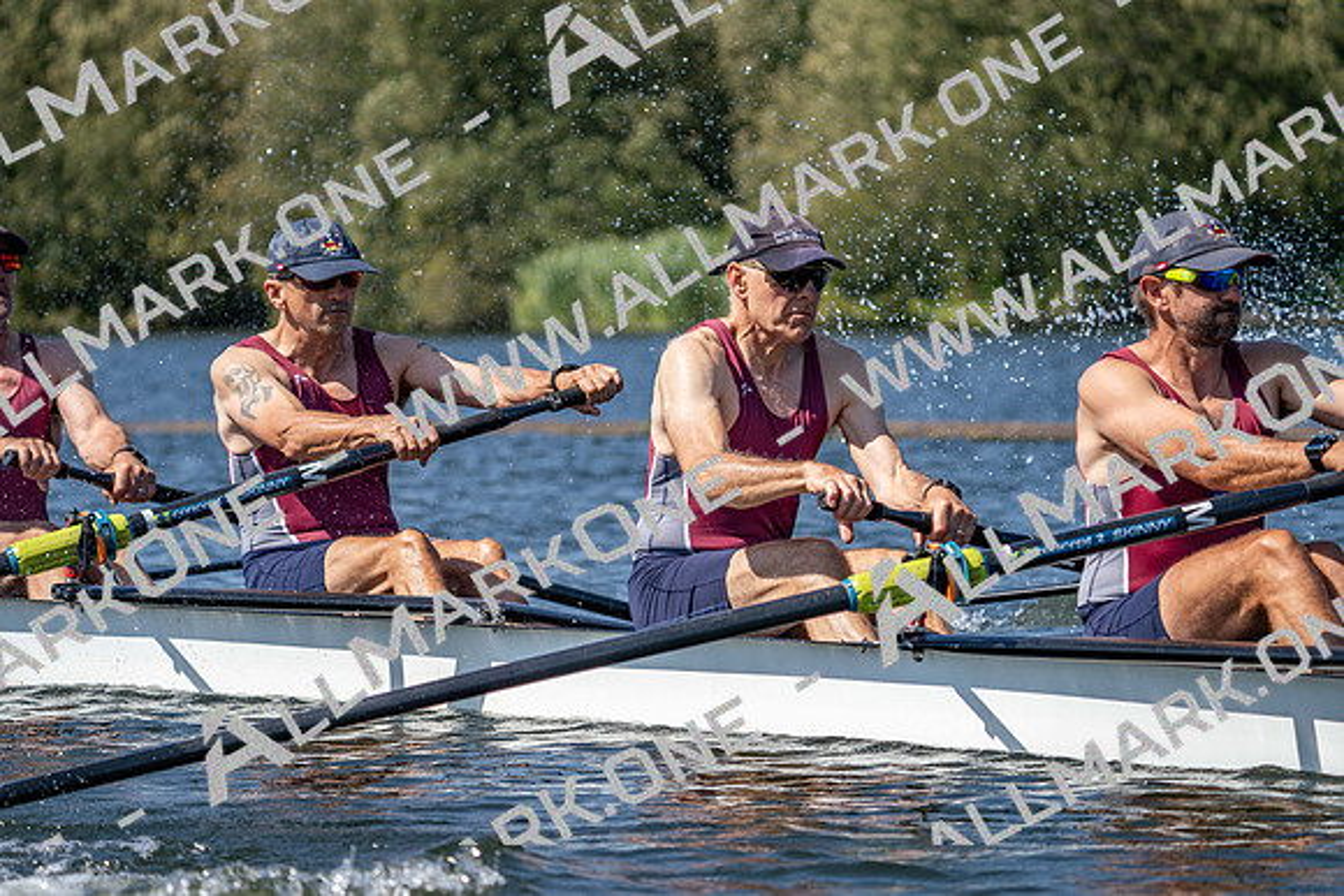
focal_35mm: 200
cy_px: 448
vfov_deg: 6.9
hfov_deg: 10.3
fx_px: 7468
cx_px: 672
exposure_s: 1/2000
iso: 200
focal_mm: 200
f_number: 5.6
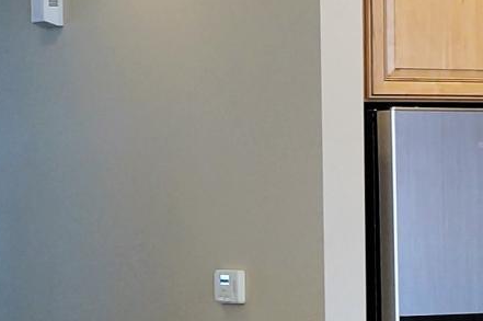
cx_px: 391
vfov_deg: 6.6
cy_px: 457
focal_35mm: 204
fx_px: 2734
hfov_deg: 10.1
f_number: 4
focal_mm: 20
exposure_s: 1/60
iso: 400
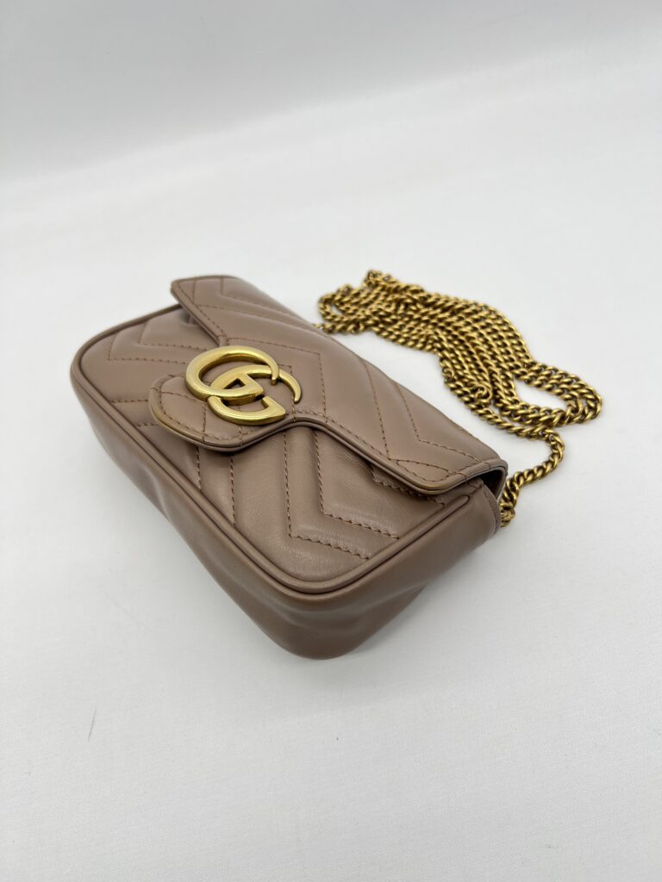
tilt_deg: -52.5
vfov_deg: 67.3
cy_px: 441
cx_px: 331
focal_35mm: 26
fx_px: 663
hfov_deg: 53.1
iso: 40
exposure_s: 1/154
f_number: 1.5
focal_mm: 5.7
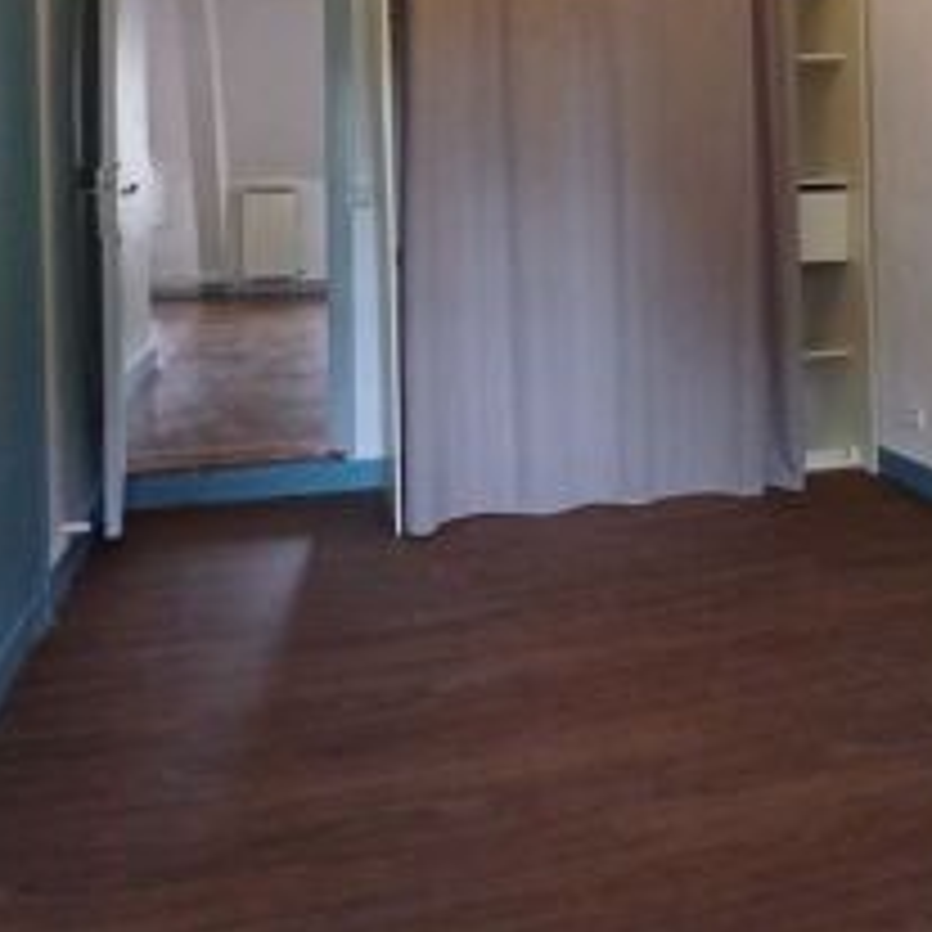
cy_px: 182
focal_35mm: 31
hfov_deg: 52.2
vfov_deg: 49.4
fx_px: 944
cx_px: 558
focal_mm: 1.4
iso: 200
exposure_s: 1/33.3
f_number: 2.2
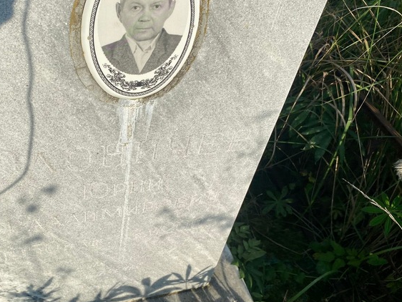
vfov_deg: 38.7
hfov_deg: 49.1
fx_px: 430
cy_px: 157
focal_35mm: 37
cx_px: 129
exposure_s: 1/3300
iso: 32
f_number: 1.8
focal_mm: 4.25
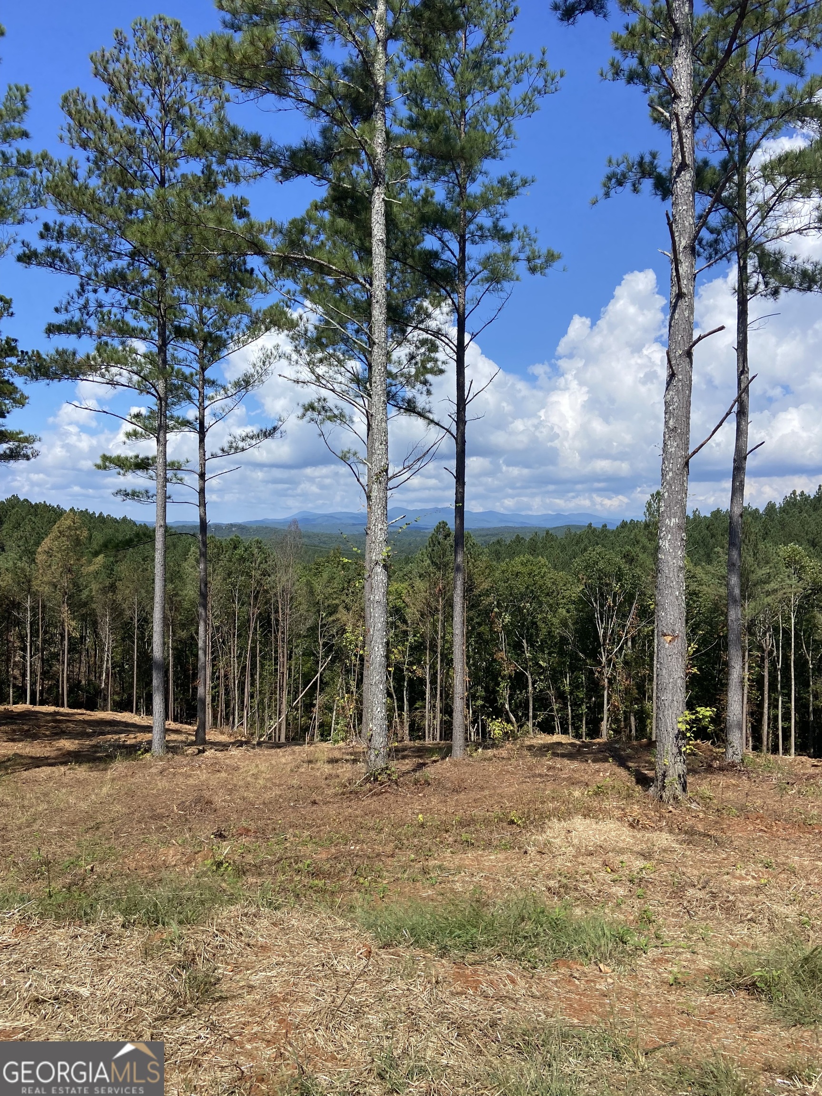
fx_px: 823
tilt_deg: -1.3
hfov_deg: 53.1
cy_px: 548
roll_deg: +0.7
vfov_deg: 67.3
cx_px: 411
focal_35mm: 26
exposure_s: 1/3040
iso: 32
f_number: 1.8
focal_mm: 4.25
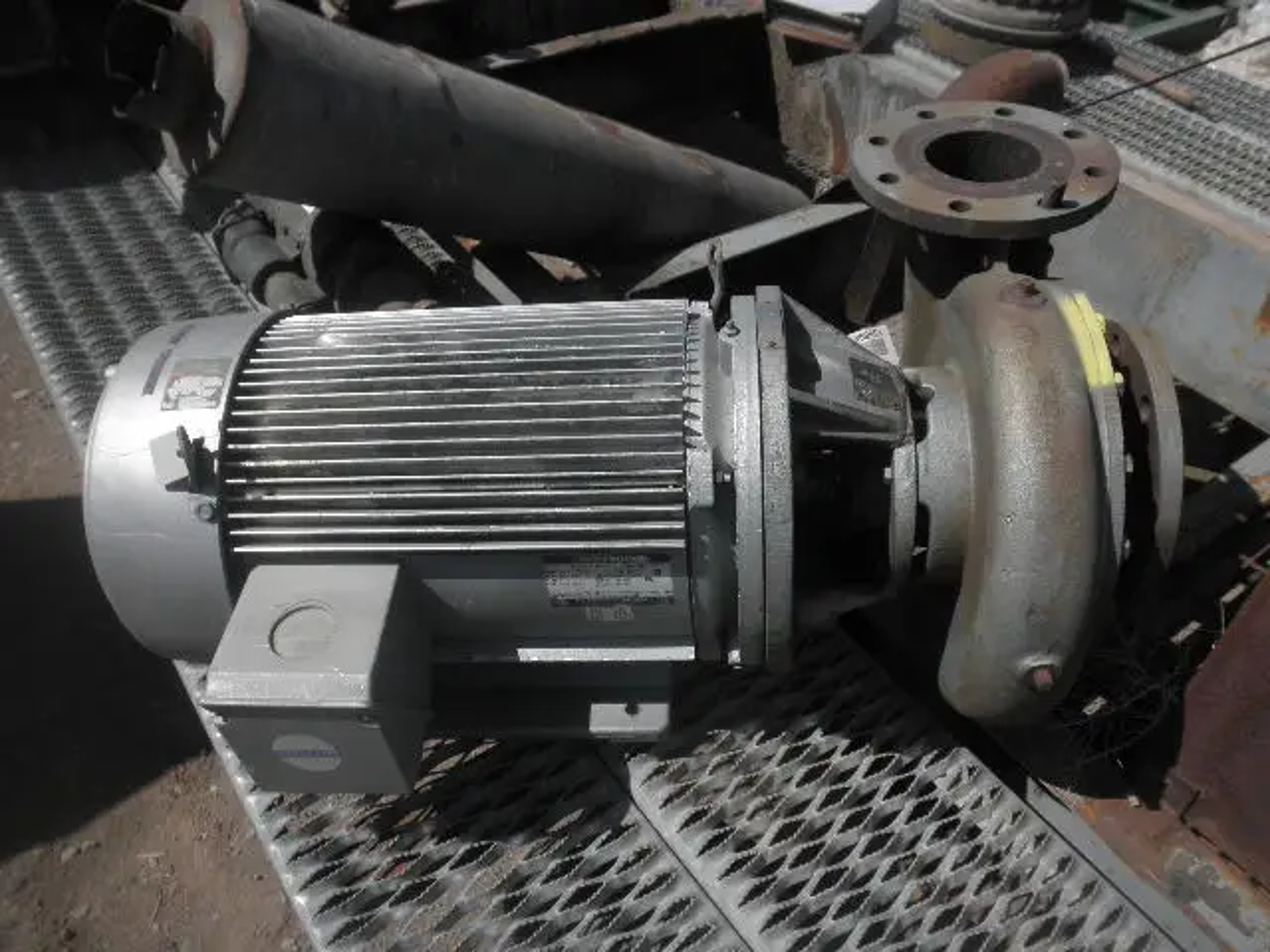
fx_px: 1027
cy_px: 476
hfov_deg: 63.4
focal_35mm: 28
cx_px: 635
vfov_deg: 49.7
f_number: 8.5
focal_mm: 5
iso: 64
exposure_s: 1/200
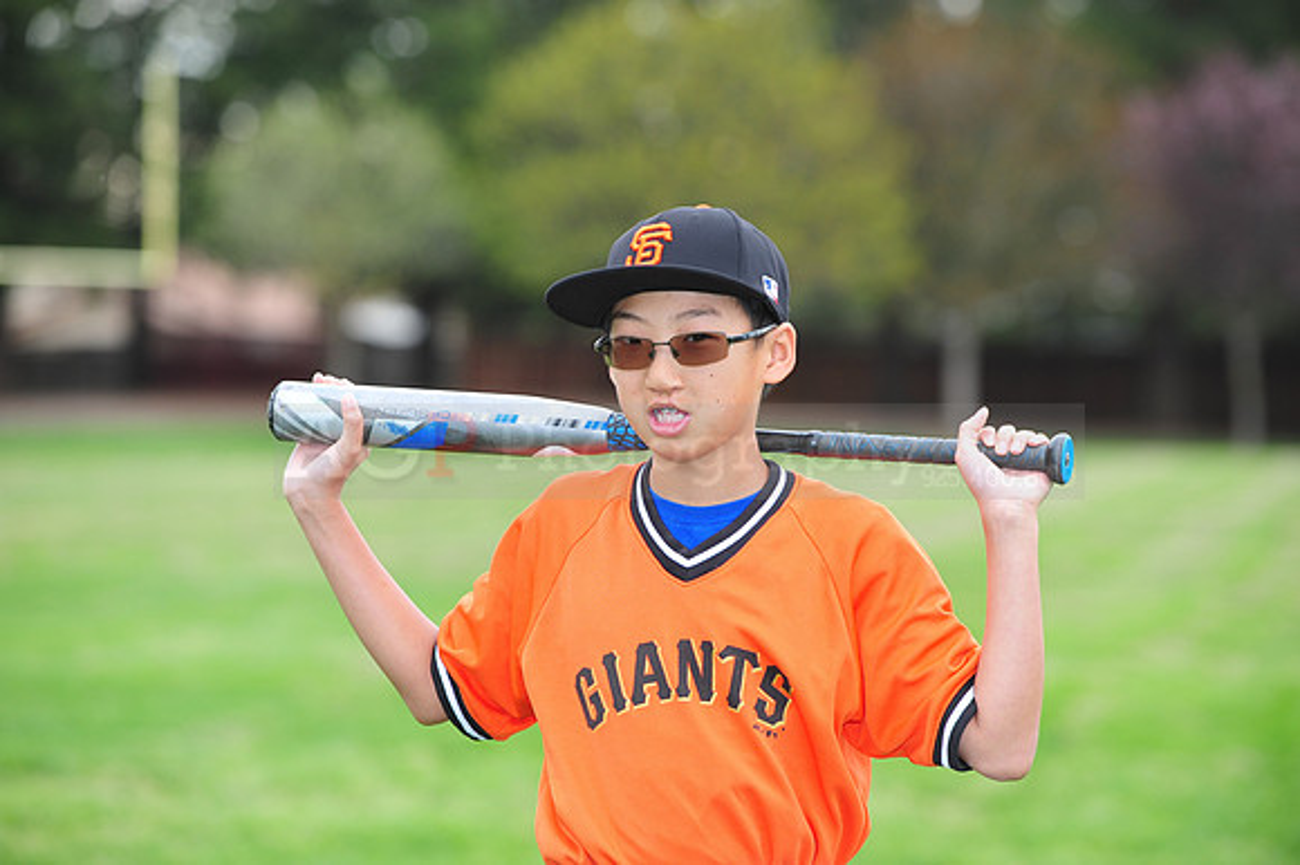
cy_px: 432
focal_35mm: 155
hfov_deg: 13.3
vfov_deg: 8.8
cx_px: 650
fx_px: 5594
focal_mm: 155
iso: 400
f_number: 5
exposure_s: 1/320
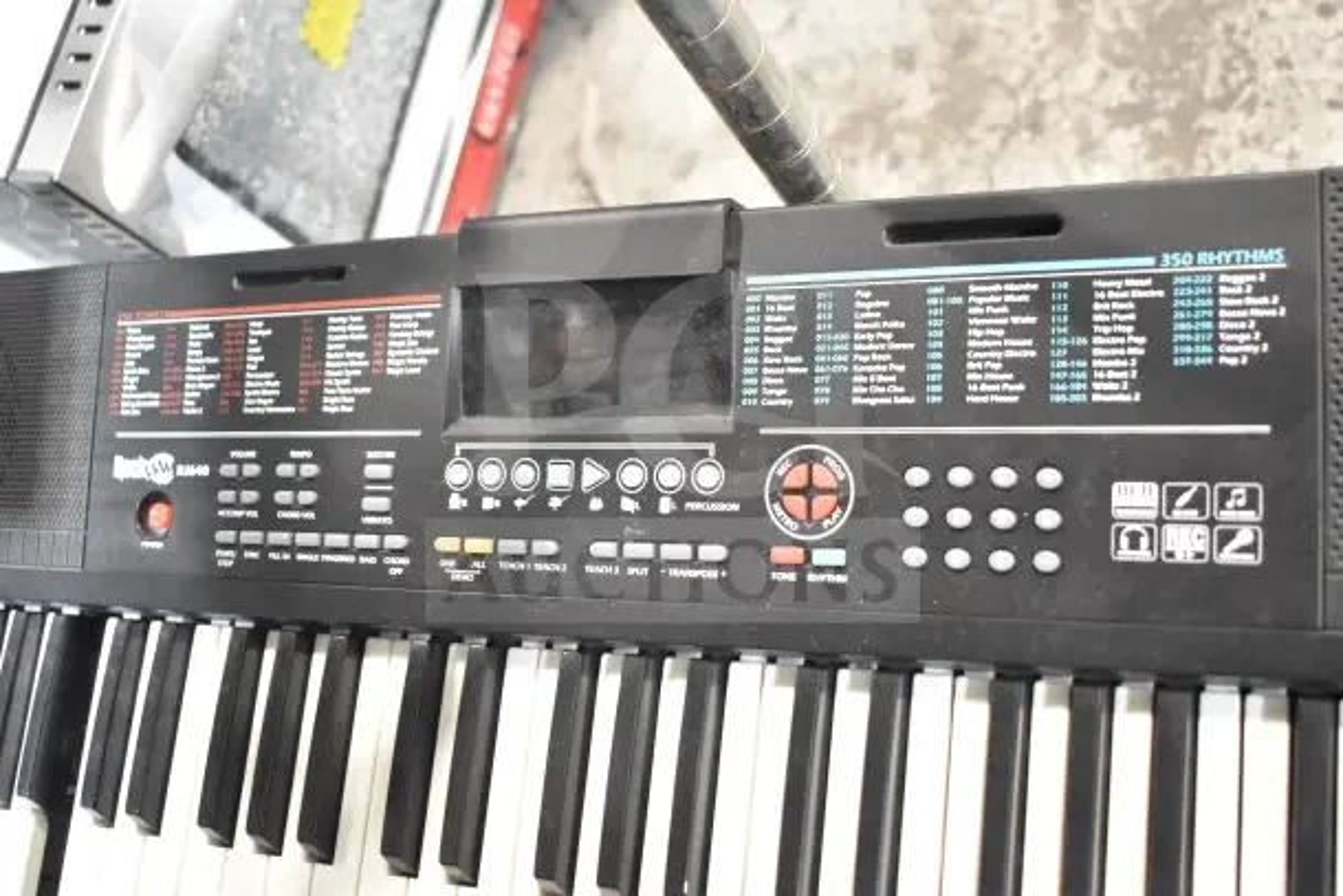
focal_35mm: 39
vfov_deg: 34.2
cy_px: 448
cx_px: 672
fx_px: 1455
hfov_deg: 49.5
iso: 6400
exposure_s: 1/80
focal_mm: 26
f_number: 4.5
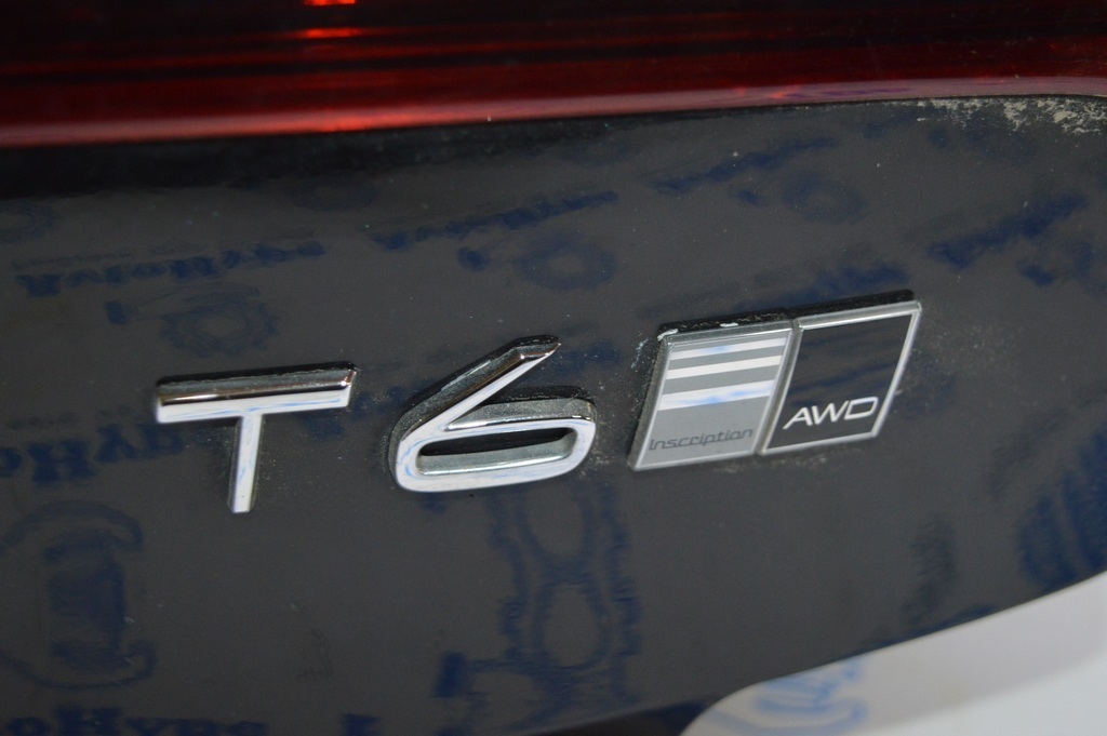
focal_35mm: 52
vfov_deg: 25.7
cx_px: 554
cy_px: 368
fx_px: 1613
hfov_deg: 37.9
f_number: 4.5
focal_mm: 35
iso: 1250
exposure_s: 1/60
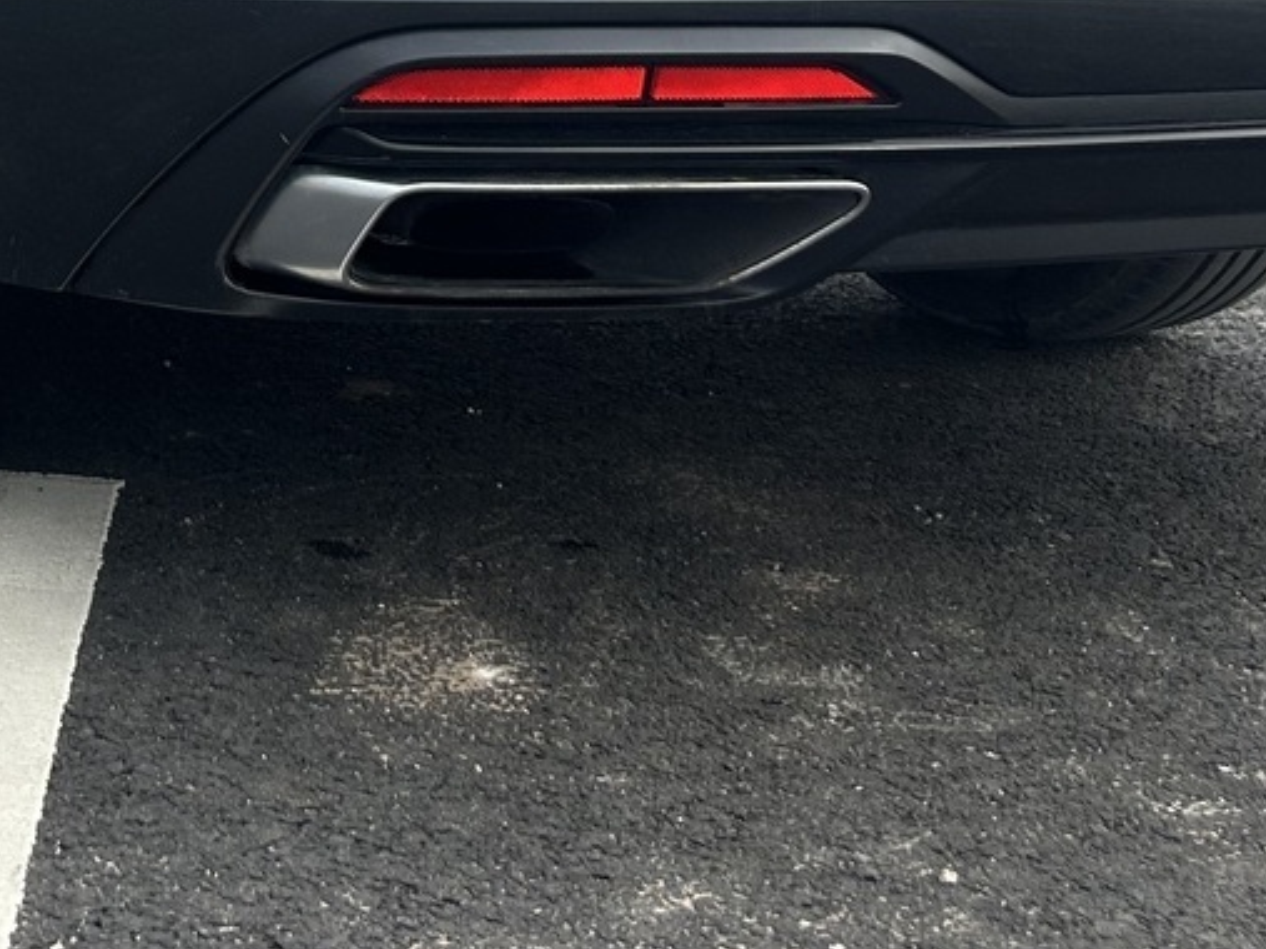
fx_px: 2998
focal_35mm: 82
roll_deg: +0.0
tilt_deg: -2.3
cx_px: 10
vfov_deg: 17.0
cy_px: -270
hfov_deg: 22.9
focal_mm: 5.7
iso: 50
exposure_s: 1/2762
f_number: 1.5
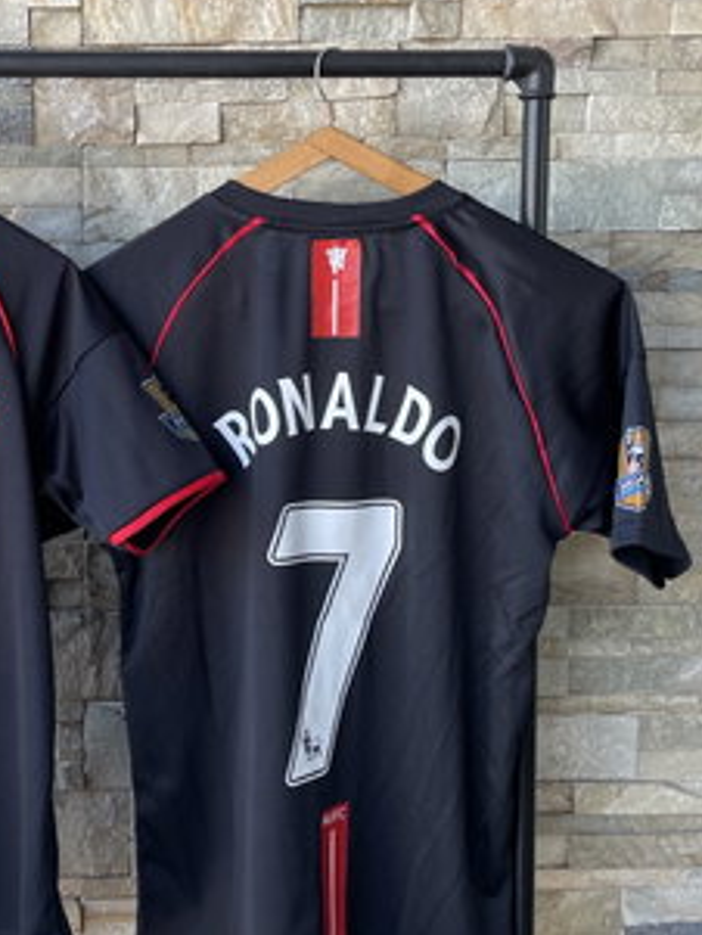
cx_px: 84
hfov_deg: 30.3
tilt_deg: -6.7
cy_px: 433
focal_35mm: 46
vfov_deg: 41.2
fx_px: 1243
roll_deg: +0.8
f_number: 1.6
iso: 50
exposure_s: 1/121
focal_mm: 4.2
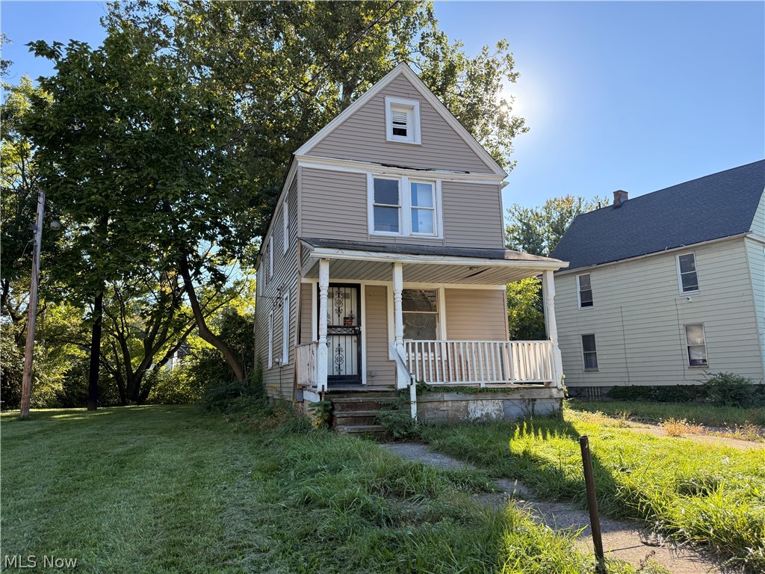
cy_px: 287
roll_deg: +1.3
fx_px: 530
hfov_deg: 71.6
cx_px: 382
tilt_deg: +10.3
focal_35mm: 24
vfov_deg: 56.8
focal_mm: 6.76
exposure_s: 1/1493
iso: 100
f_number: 1.78
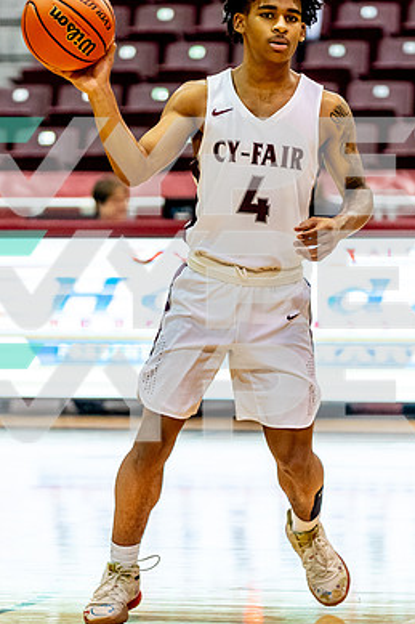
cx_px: 230
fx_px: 3721
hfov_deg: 6.4
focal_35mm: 215
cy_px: 268
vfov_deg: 9.6
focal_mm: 118
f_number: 2.8
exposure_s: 1/1250
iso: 3200
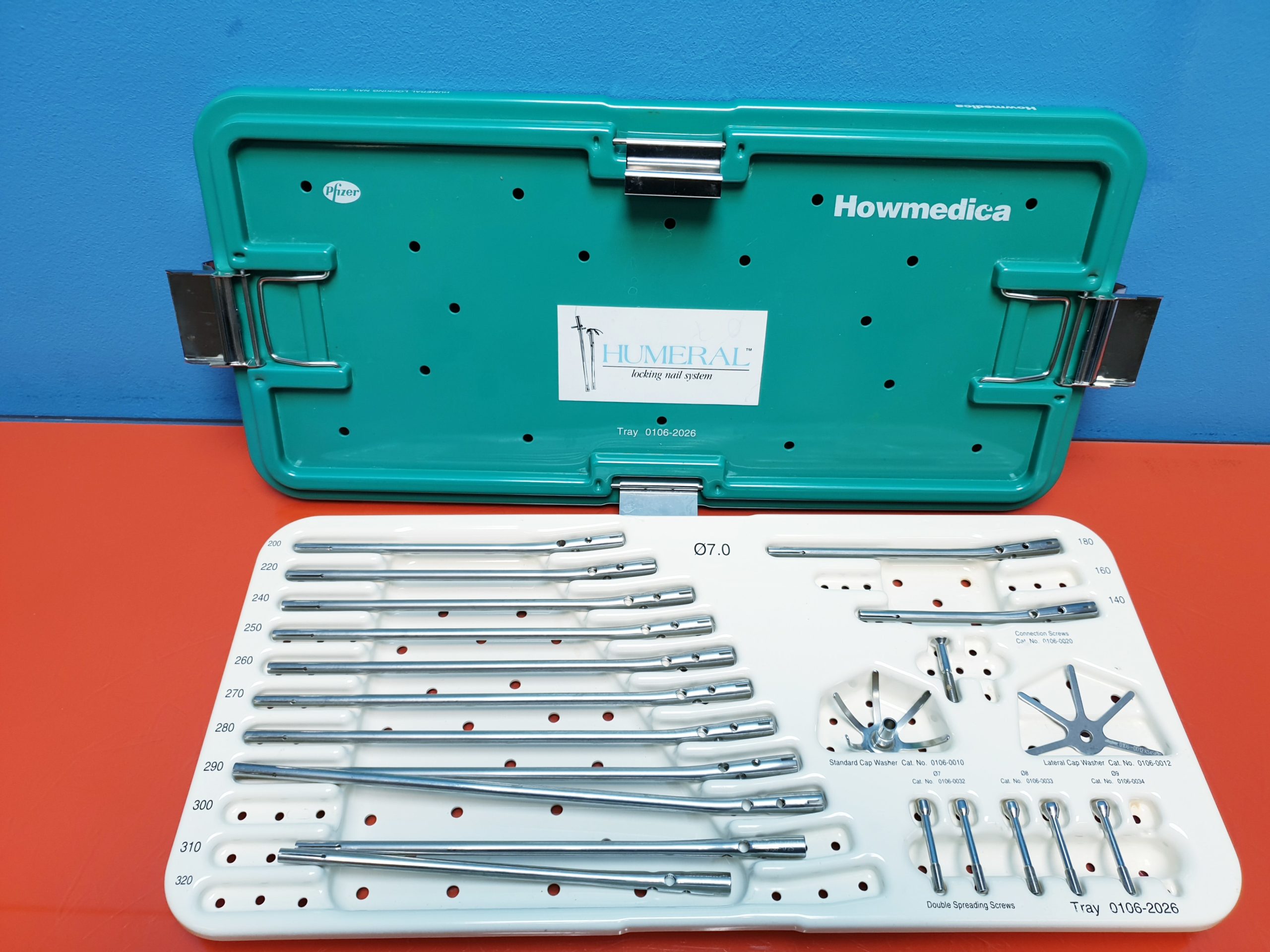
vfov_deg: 53.1
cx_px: 635
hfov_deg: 67.3
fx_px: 954
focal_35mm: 26
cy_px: 476
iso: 50
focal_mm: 4.3
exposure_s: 1/100
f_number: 1.5
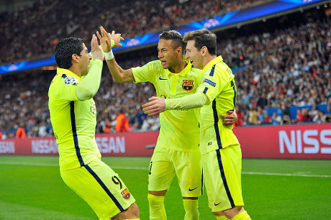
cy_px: 110
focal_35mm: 80
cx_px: 166
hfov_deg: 25.4
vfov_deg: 17.0
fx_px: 735
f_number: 2.8
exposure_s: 1/800
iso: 1600
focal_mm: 80
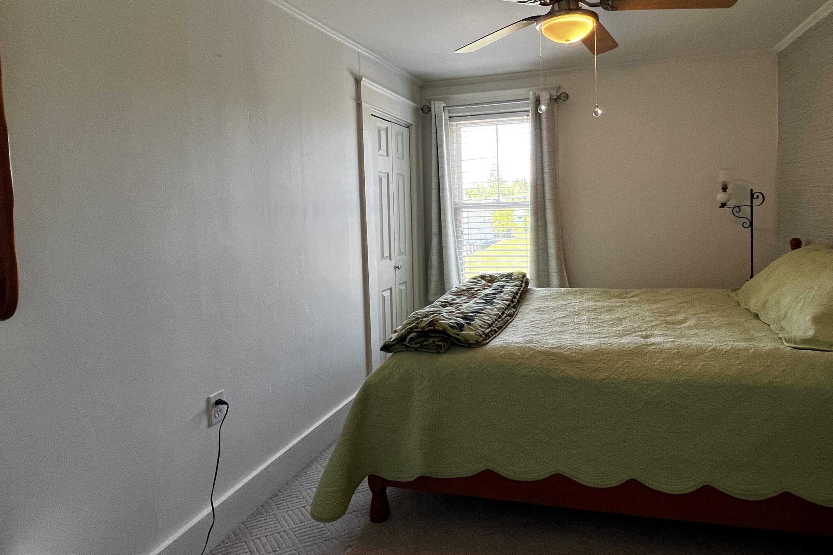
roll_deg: +1.5
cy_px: 231
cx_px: 501
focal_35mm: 19
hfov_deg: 85.8
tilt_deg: -2.6
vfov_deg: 64.1
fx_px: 440
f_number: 1.8
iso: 160
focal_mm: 1.57
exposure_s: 1/120
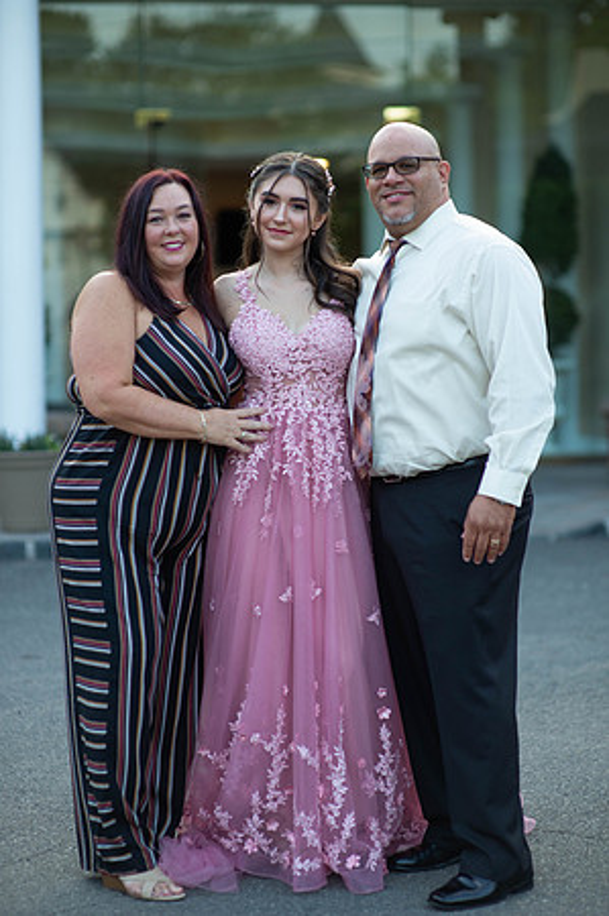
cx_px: 304
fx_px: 2162
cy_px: 458
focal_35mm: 85
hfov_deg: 16.0
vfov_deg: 23.9
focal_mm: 85
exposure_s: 1/800
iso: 250
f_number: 2
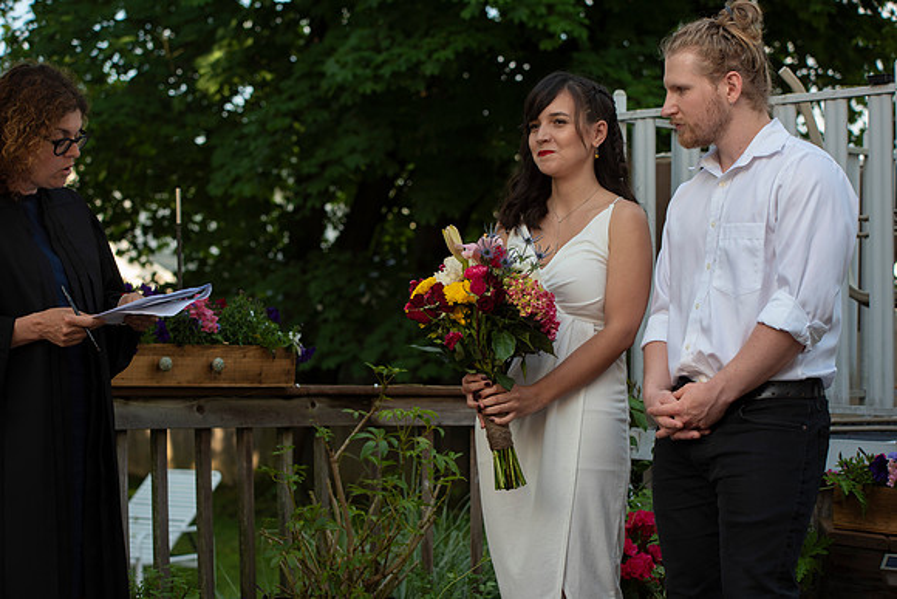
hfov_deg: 28.8
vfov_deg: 19.5
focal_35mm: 70
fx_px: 1744
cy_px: 300
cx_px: 448
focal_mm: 70
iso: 100
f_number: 4
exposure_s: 1/200
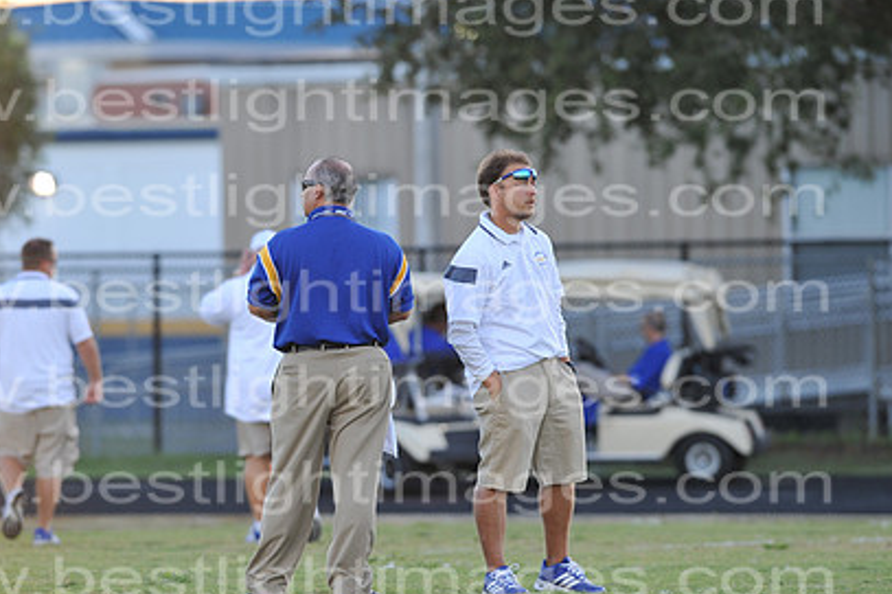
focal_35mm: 428
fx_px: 10600
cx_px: 338
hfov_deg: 4.8
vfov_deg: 3.2
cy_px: 344
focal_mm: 300
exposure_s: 1/200
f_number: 4
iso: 400
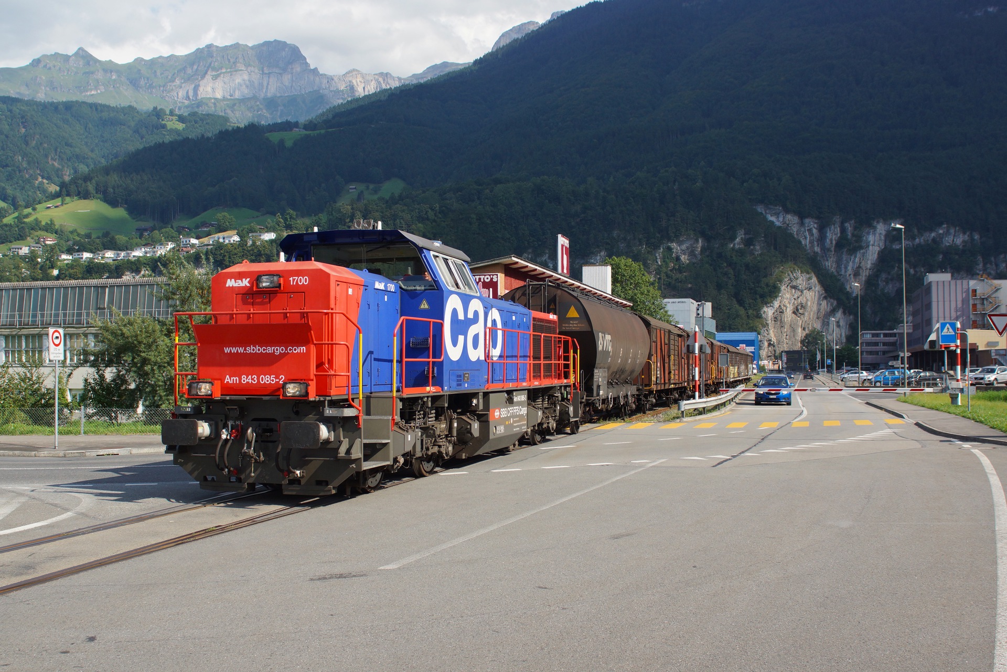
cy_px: 336
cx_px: 504
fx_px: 1007
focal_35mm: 36
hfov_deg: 53.1
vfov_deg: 36.9
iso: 200
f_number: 6.3
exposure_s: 1/800
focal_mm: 24
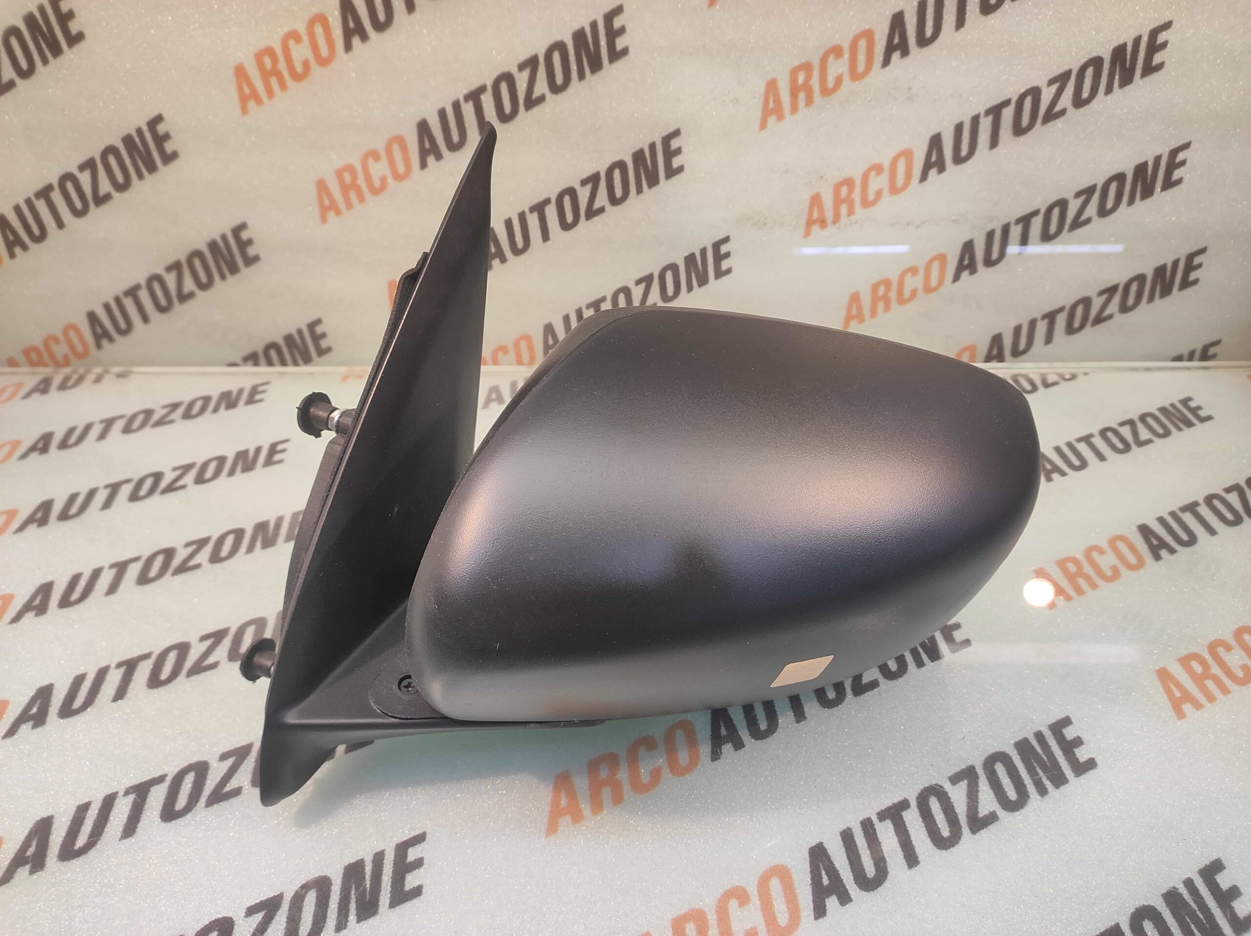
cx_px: 626
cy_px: 468
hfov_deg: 91.1
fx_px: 614
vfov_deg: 74.7
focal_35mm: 17
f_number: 1.79
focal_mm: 4.74
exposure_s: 1/33
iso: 229
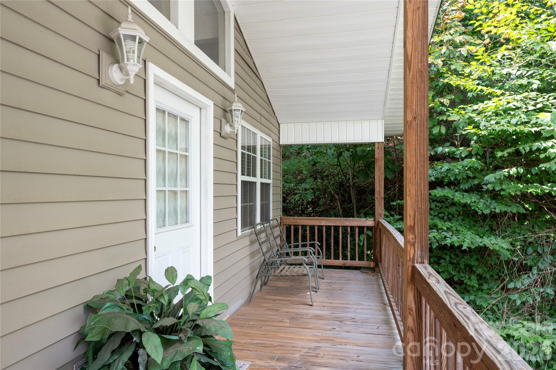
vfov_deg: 58.3
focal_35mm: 22
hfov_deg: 79.9
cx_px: 278
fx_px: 332
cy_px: 185
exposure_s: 1/15
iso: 200
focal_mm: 21.5
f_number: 8
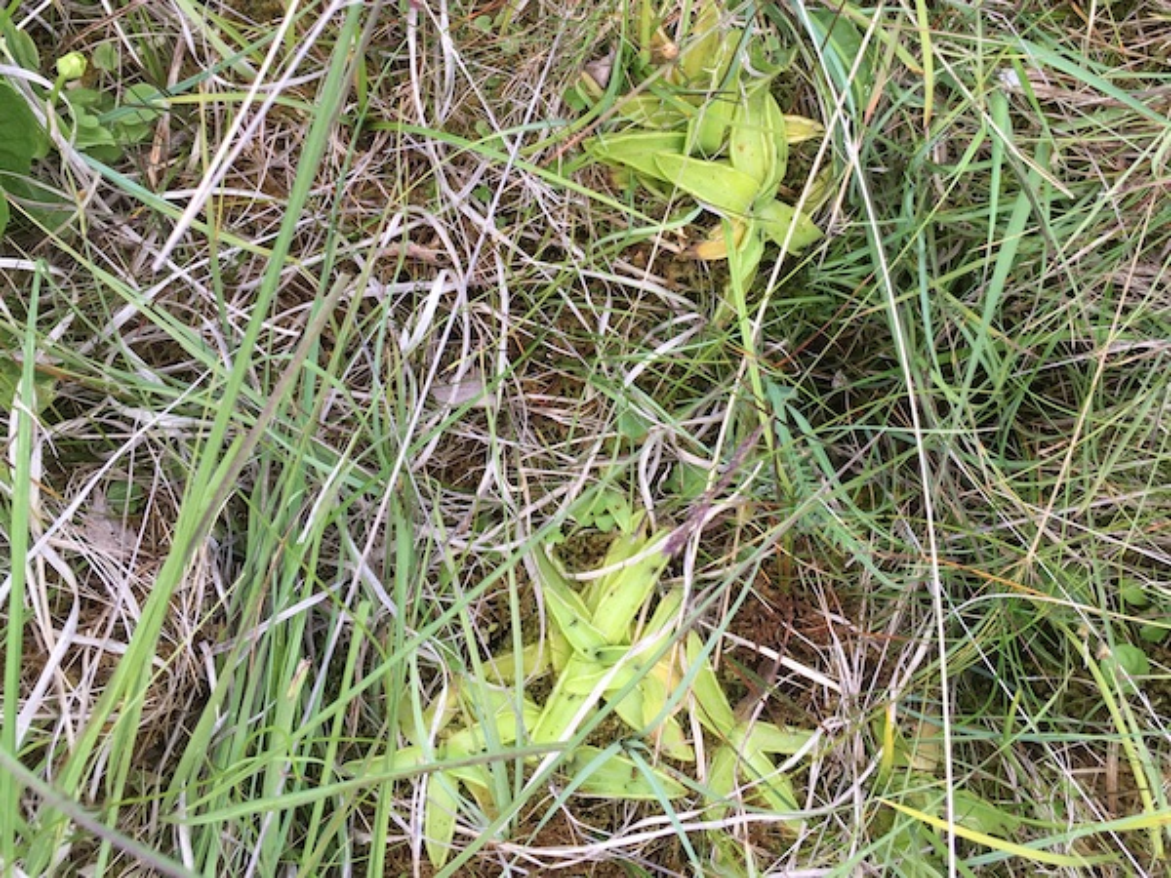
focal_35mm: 29
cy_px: 439
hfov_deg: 61.7
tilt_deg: -84.0
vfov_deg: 48.2
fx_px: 981
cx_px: 586
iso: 40
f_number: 2.2
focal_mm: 4.15
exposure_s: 1/120
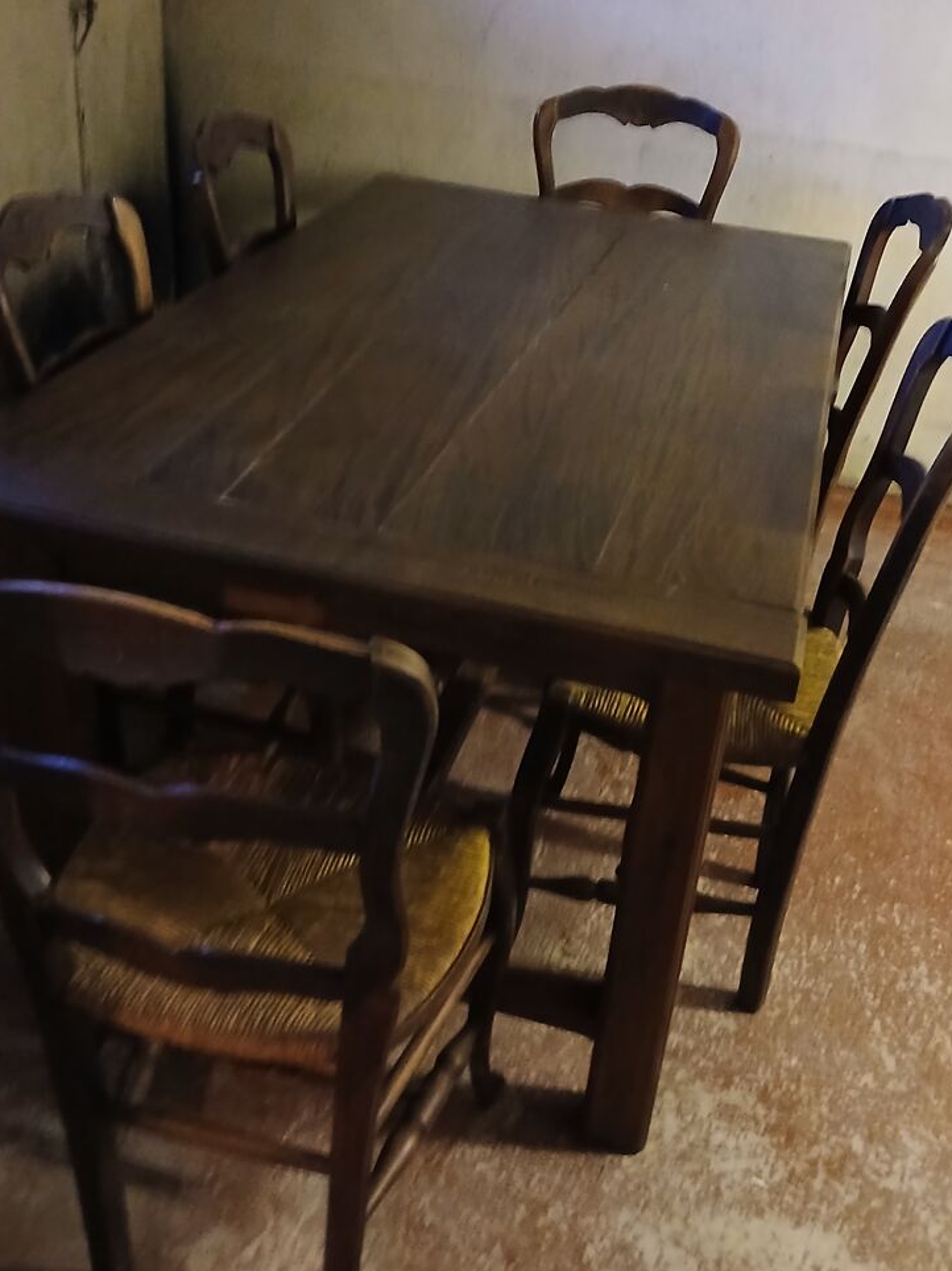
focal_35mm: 36
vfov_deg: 51.0
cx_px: 477
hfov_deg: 39.6
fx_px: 1320
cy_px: 510
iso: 1250
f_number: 1.8
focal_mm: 3.98
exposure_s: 1/16.7
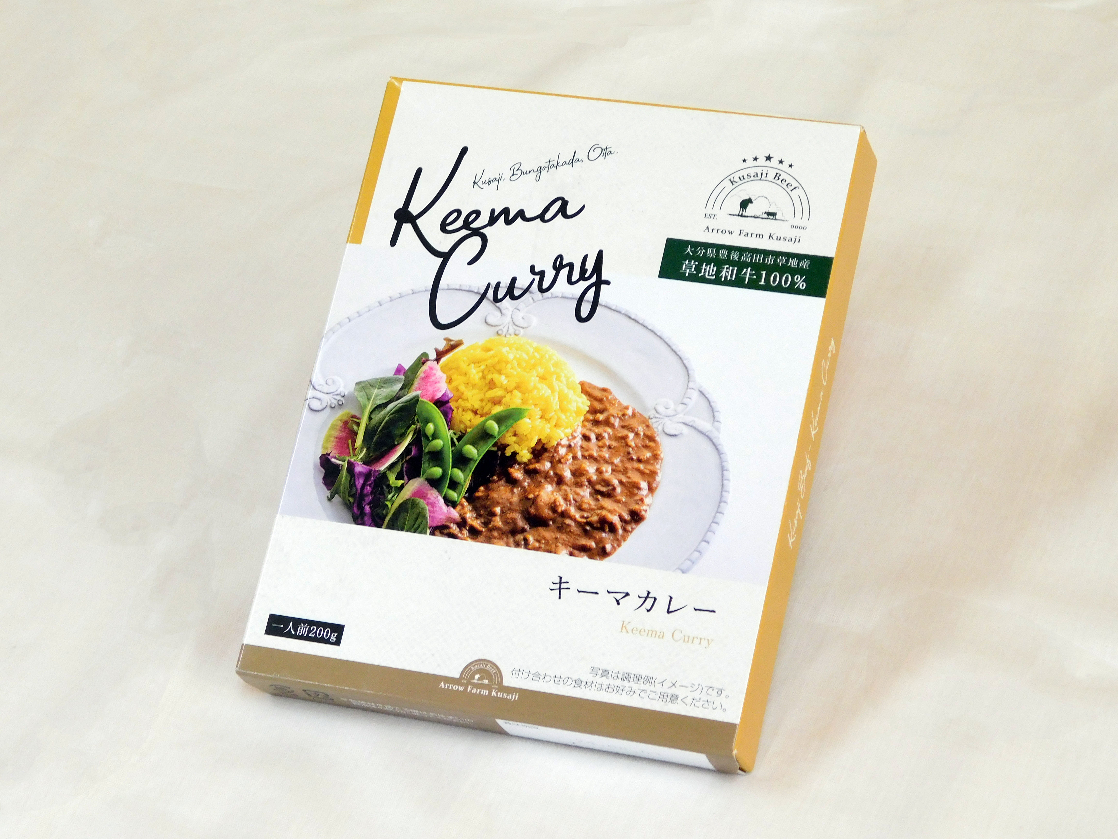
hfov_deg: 24.4
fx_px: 2584
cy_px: 420
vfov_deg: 18.4
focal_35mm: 80
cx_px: 559
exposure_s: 1/30
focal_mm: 14.2
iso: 200
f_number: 4.4
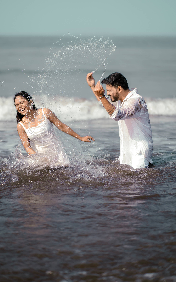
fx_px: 813
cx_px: 76
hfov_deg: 12.3
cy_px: 125
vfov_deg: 19.6
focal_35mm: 106
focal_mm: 85
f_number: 1.4
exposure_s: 1/2000
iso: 50
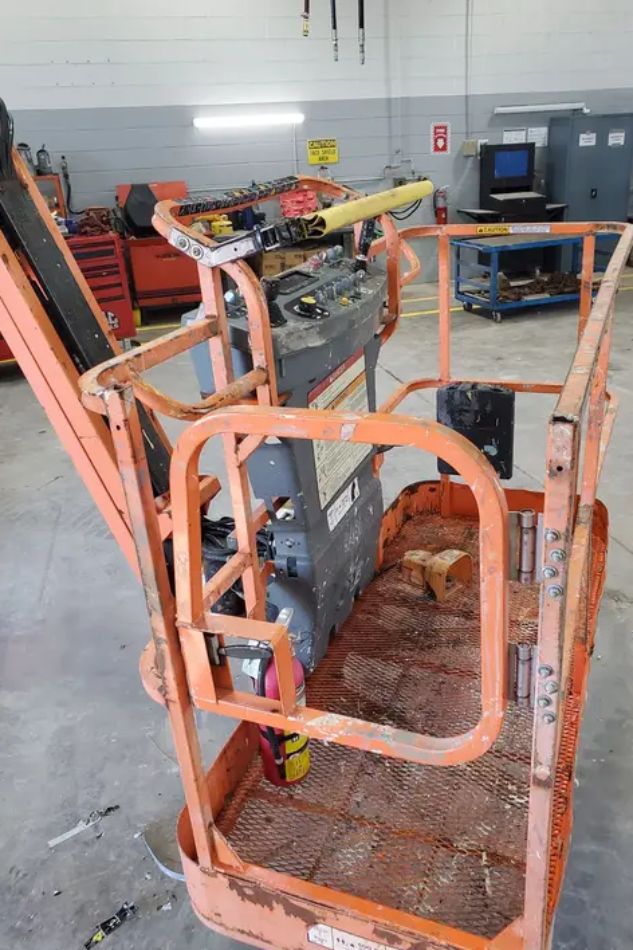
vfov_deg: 65.5
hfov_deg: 46.3
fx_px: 738
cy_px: 473
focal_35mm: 28
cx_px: 365
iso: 320
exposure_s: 1/120
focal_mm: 4.3
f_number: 2.4
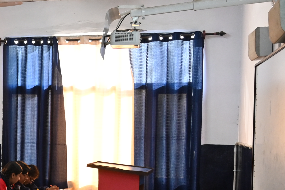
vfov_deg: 15.1
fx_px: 696
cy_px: 207
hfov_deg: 21.6
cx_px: -49
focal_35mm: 88
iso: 1800
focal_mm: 24
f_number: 4
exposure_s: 1/125
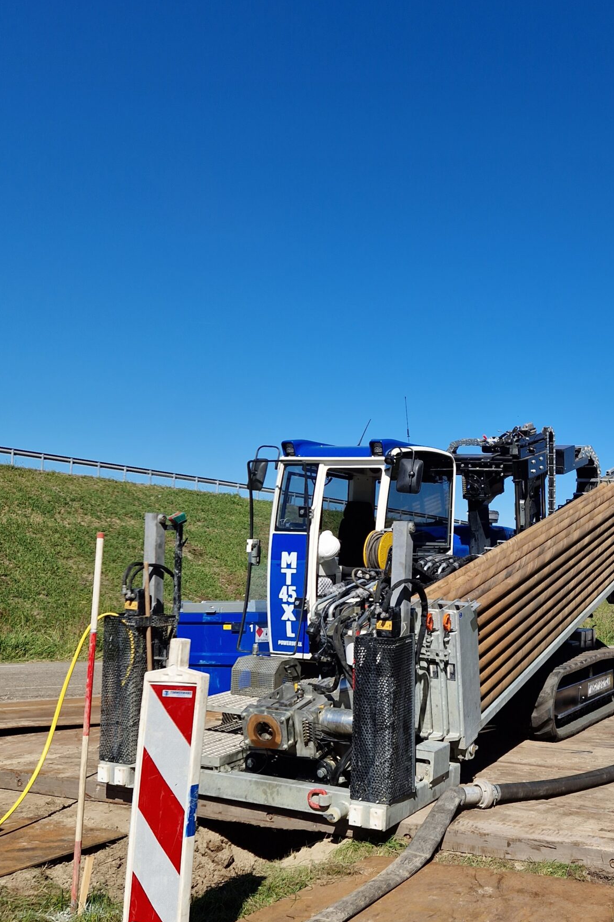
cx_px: 504
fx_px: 896
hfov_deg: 36.4
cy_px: 529
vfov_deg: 54.2
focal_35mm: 35
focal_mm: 5.4
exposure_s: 1/2184
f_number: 1.8
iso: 50
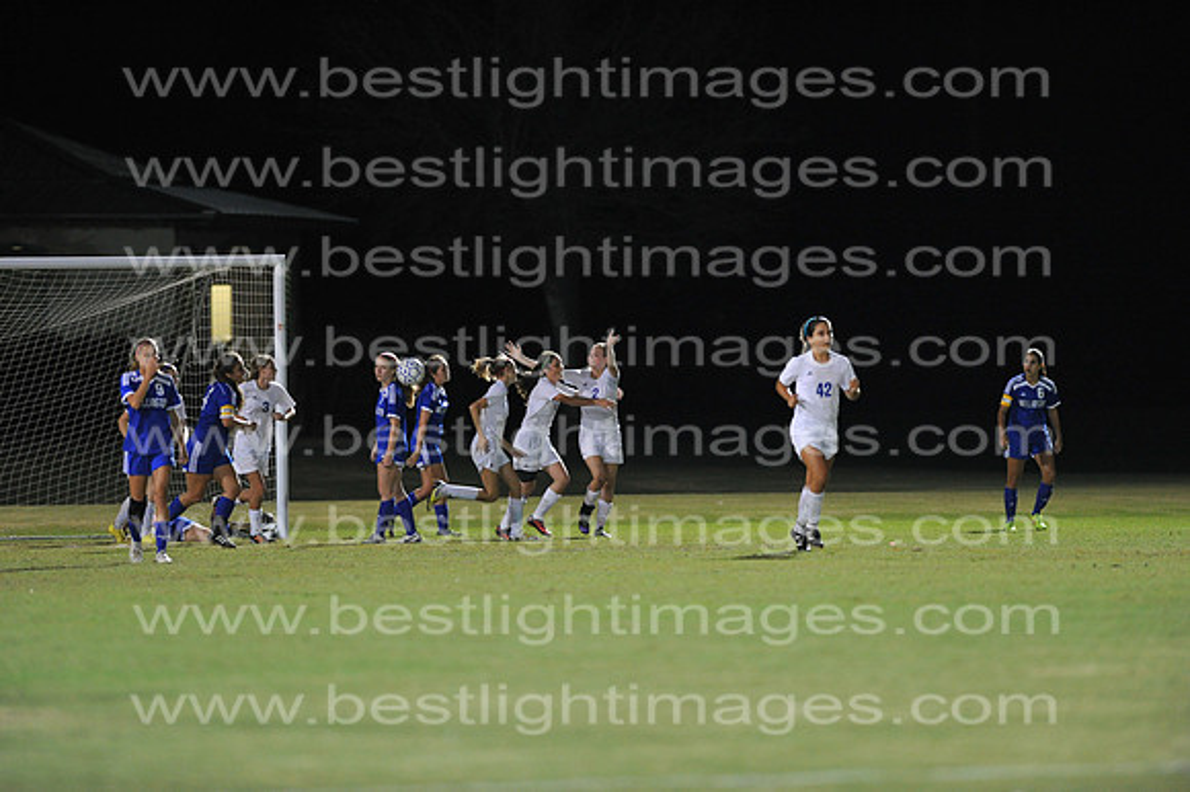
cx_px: 595
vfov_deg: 4.6
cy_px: 396
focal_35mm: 300
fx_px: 9911
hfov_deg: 6.9
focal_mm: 300
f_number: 3.5
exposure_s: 1/400
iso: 4000
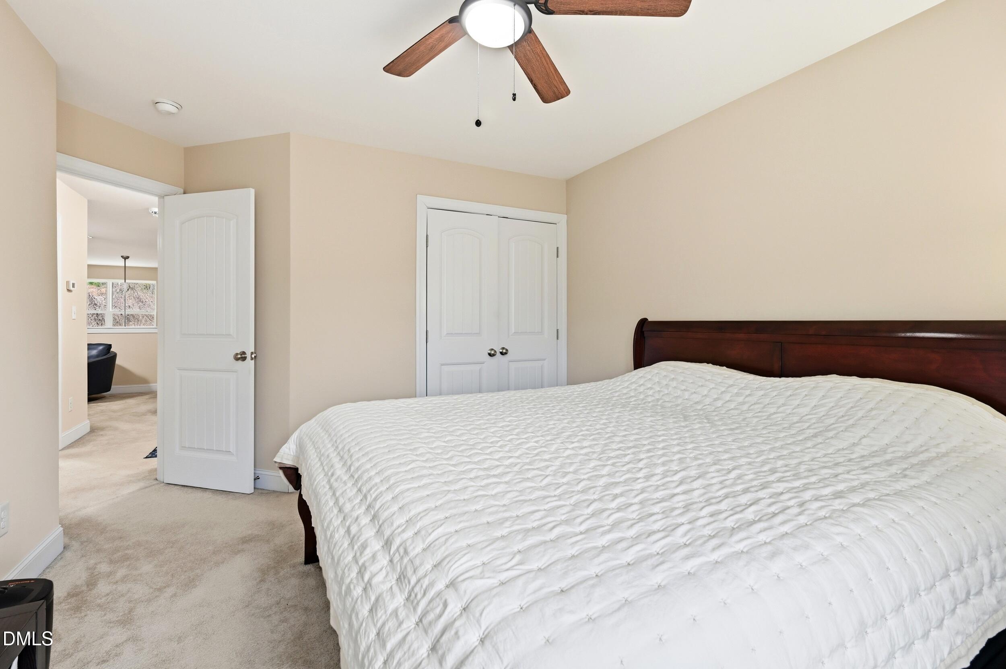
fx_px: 433
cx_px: 503
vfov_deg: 75.4
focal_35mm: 16
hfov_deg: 98.6
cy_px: 334
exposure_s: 1/250
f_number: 9
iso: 250
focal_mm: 15.5
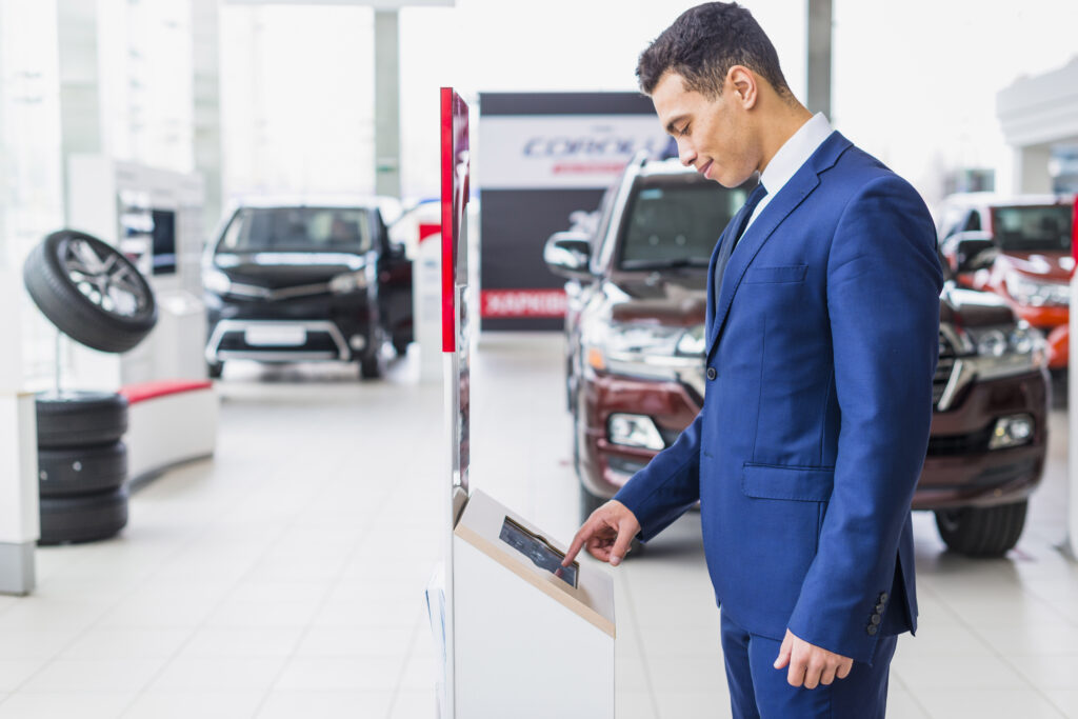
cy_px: 360
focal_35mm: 50
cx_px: 539
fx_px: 1497
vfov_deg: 27.0
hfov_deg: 39.6
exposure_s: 1/160
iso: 250
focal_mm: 50
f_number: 2.8
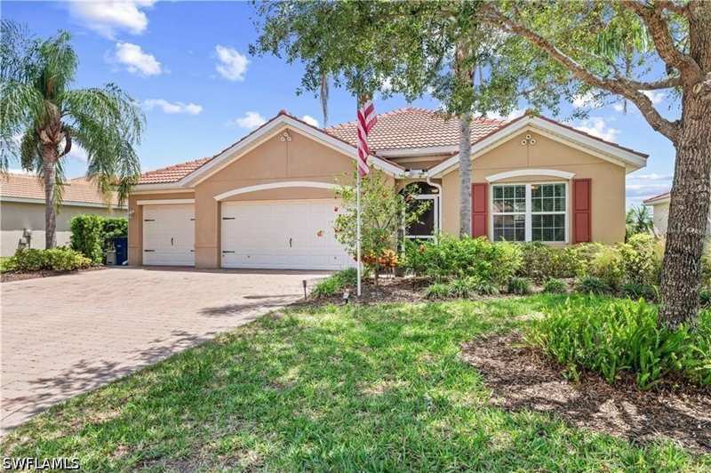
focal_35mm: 22
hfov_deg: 78.6
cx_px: 356
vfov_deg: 57.1
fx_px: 434
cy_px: 236
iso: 320
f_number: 10
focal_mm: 22
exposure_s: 1/100
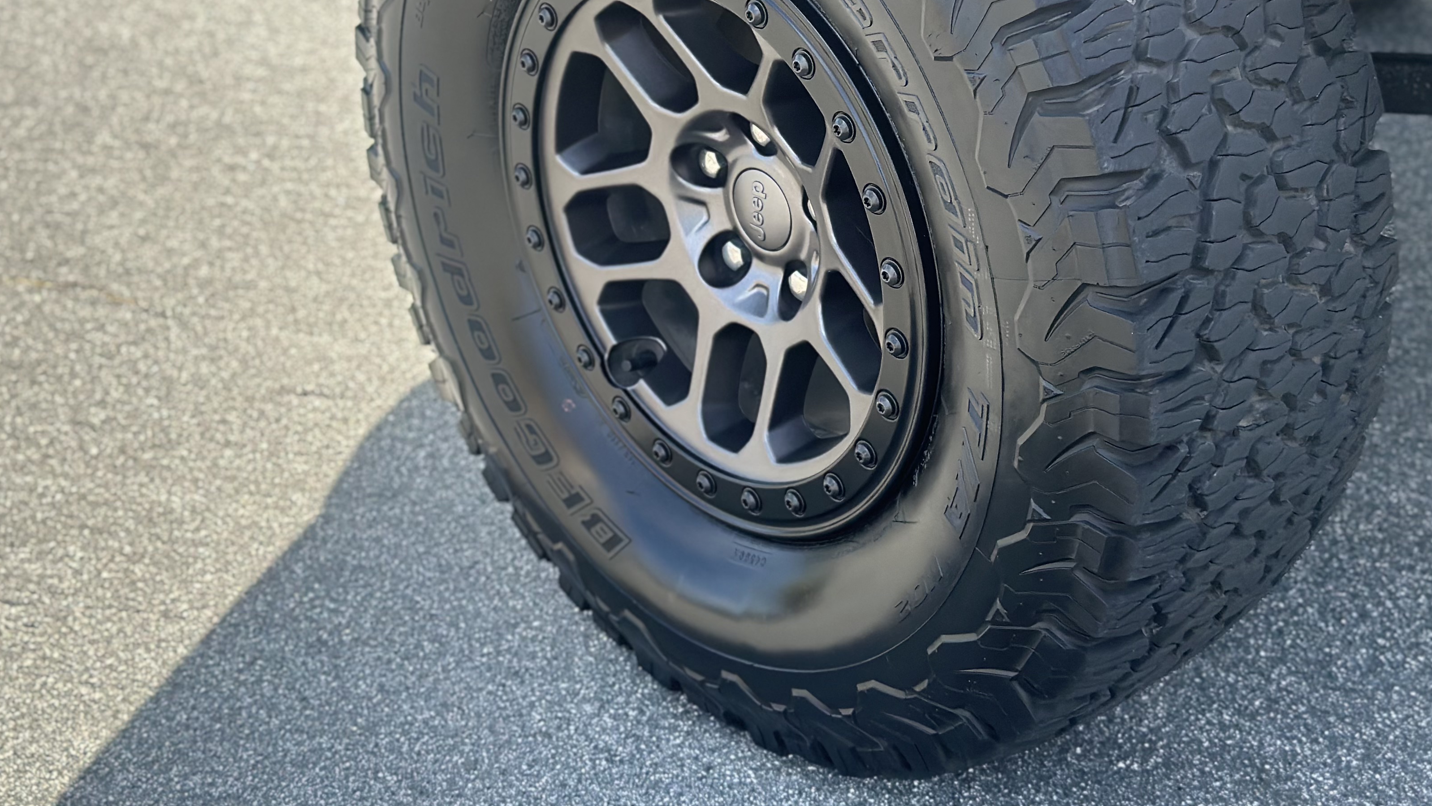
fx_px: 2506
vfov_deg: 18.1
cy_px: 200
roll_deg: +1.5
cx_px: 752
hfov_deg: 31.9
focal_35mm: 66
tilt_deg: -24.5
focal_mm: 6.86
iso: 80
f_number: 1.78
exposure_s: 1/919
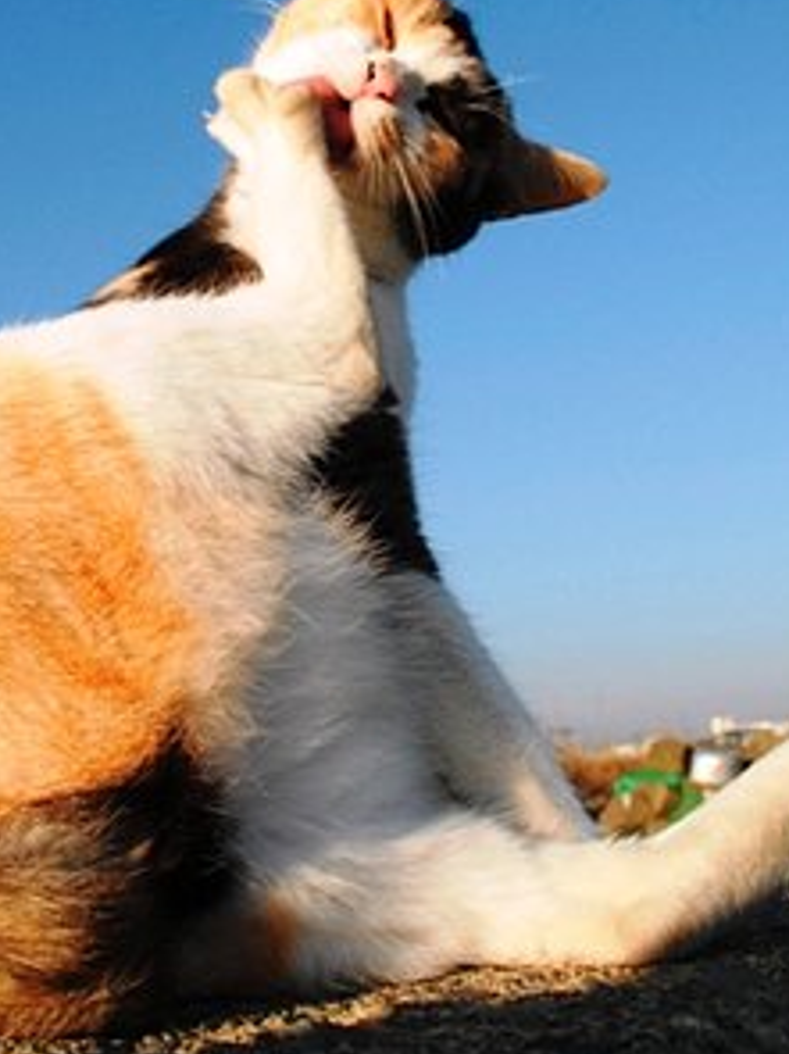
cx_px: 305
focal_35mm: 45
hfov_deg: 32.0
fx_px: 1369
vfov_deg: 40.6
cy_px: 229
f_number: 13
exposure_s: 1/1000
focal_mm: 18
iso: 640
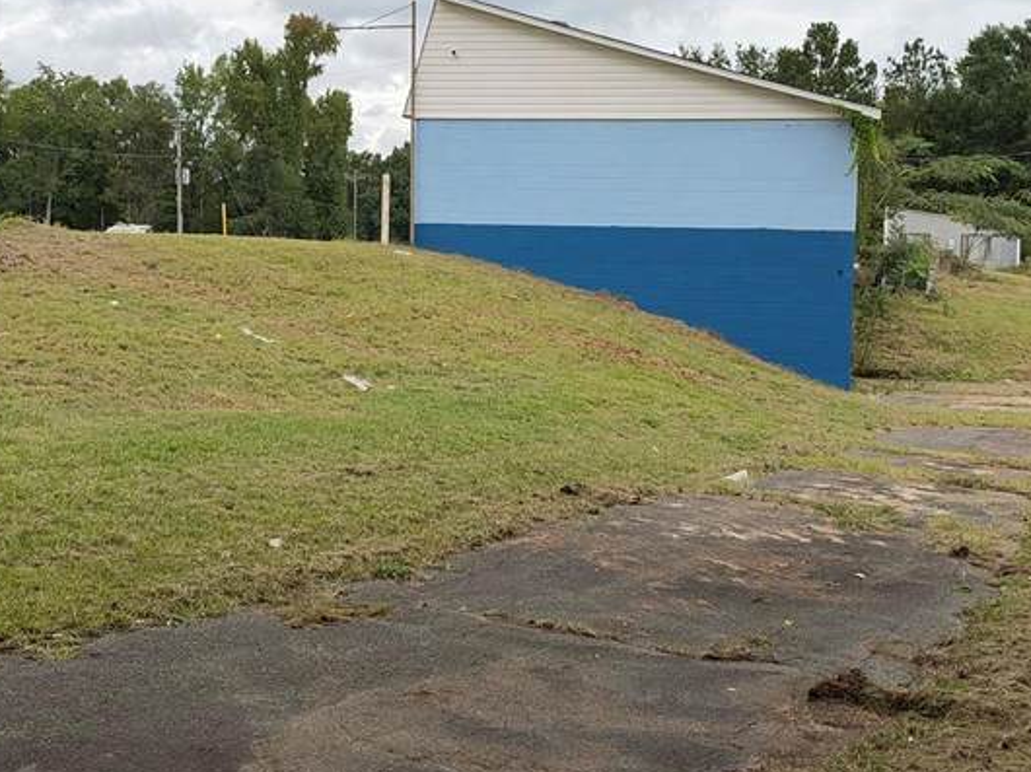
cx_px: 409
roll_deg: -1.7
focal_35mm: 58
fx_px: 1727
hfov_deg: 33.1
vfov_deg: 25.2
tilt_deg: -2.3
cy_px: 317
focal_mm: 6.93
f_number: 1.8
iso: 64
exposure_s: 1/3378
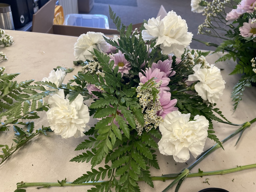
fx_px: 192
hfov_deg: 67.3
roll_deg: -6.0
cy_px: 96
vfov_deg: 53.1
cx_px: 128
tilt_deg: -40.2
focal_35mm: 26
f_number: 1.6
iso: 125
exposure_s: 1/120
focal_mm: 4.2
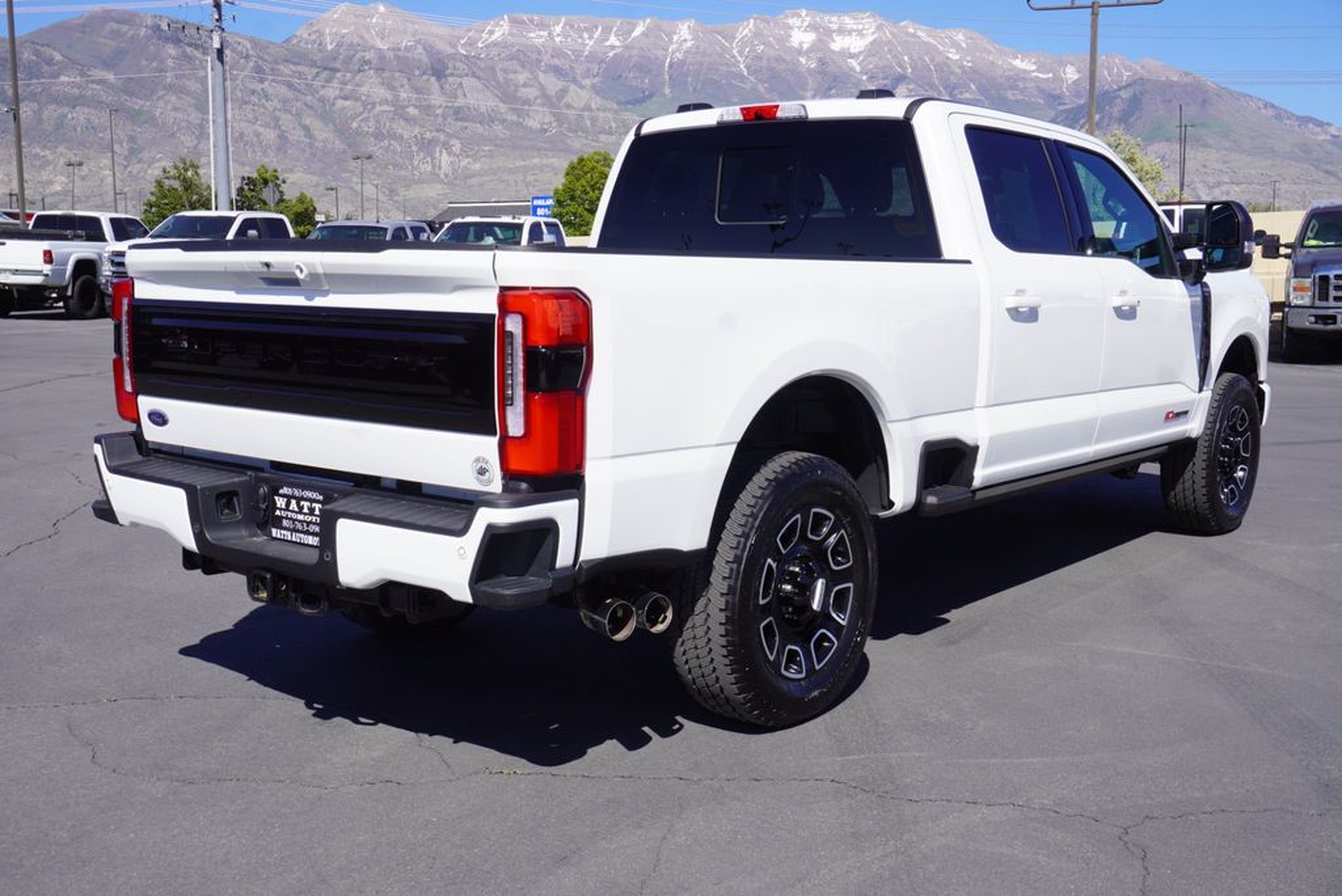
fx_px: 1399
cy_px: 448
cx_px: 671
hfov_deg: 51.3
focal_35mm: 38
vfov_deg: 35.5
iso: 100
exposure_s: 1/160
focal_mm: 25
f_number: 11
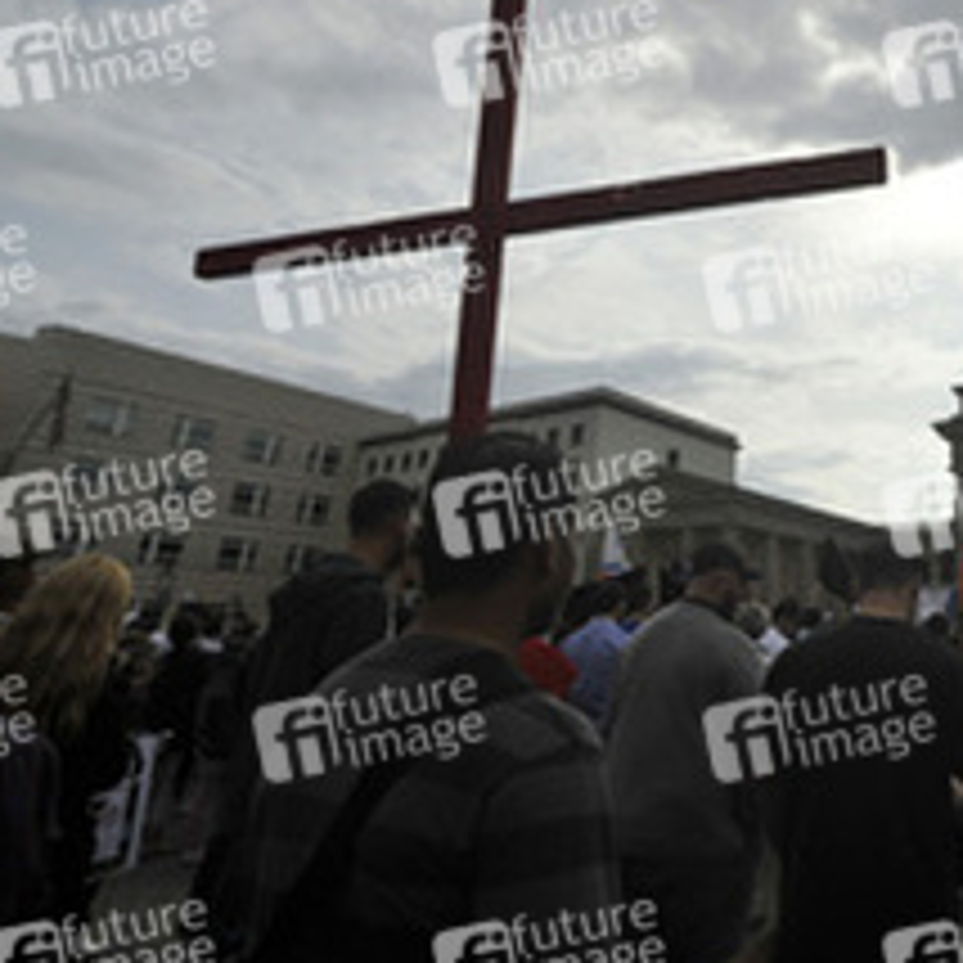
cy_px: 392
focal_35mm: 25
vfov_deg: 62.4
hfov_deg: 54.3
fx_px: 787
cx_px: 878
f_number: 5.6
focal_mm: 14
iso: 400
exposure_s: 1/8000
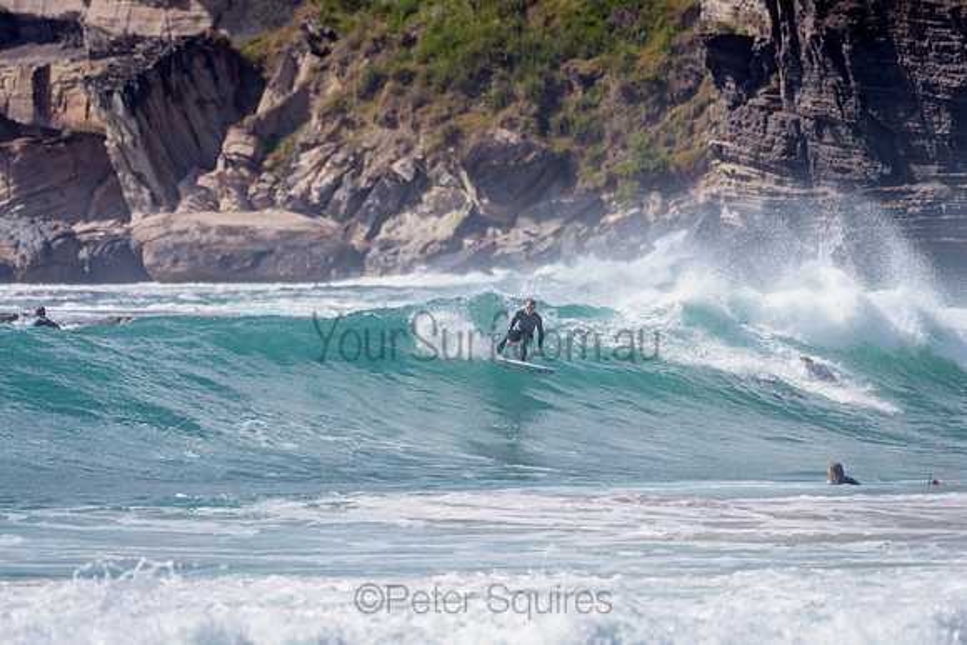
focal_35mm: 613
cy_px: 299
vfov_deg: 2.2
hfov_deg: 3.4
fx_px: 16472
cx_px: 416
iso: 90
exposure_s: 1/2000
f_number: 5.6
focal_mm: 500
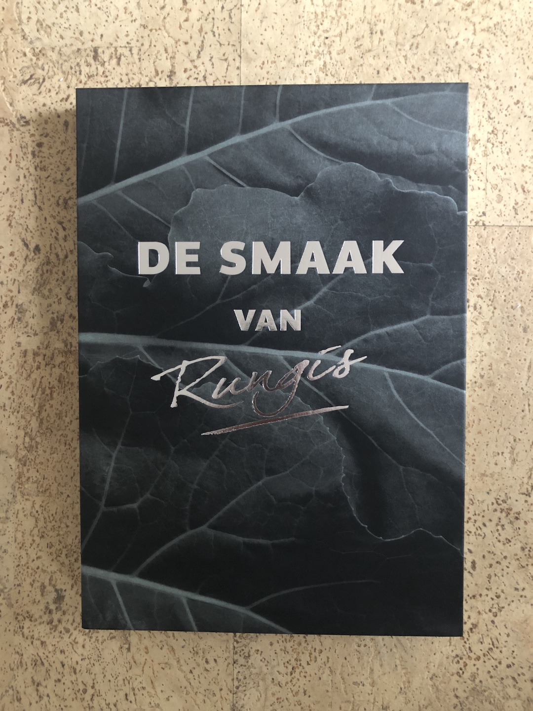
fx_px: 575
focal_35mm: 28
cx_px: 266
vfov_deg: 63.4
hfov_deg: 49.7
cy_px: 356
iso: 100
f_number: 1.8
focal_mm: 3.99
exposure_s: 1/4
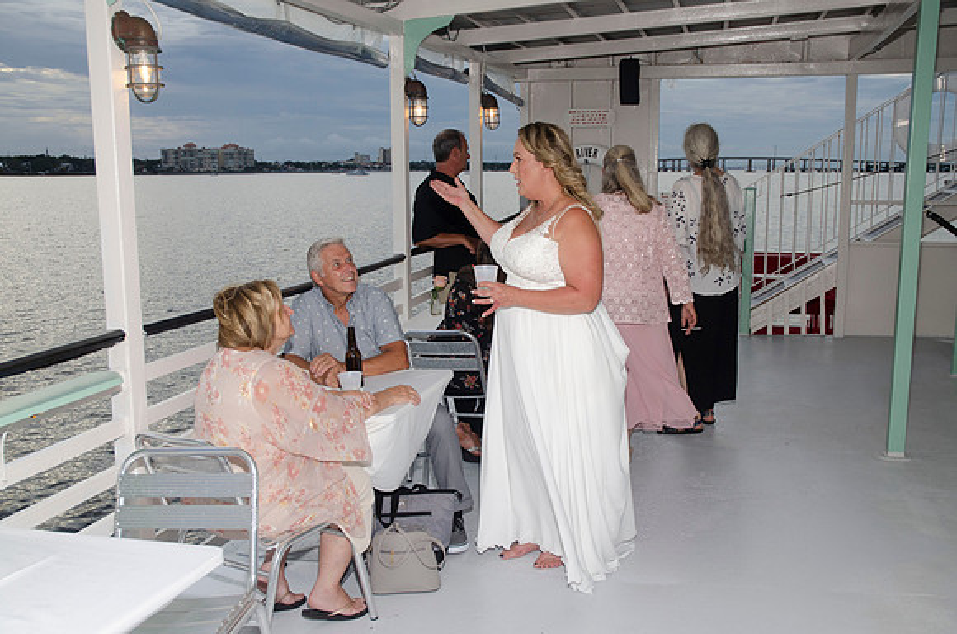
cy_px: 317
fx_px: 955
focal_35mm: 36
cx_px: 478
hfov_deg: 53.2
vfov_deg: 36.7
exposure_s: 1/250
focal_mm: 24
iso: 200
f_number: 5.6
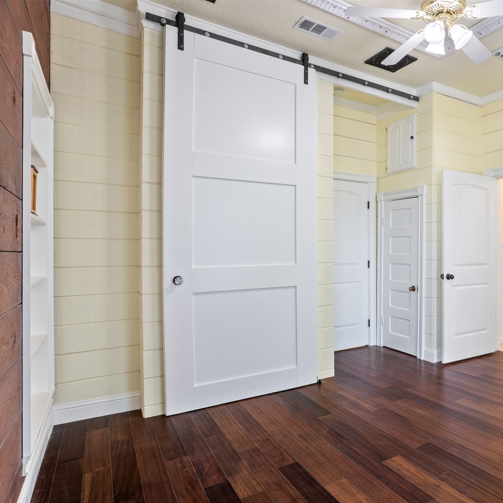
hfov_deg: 65.1
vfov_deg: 69.6
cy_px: 255
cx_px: 381
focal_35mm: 22
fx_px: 362
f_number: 10
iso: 400
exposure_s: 1.6
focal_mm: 17
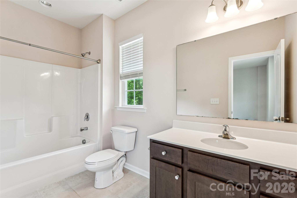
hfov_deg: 95.7
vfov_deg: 72.7
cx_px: 148
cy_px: 99
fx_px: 134
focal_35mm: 16
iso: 100
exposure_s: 1/8
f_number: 9
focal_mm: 16.3
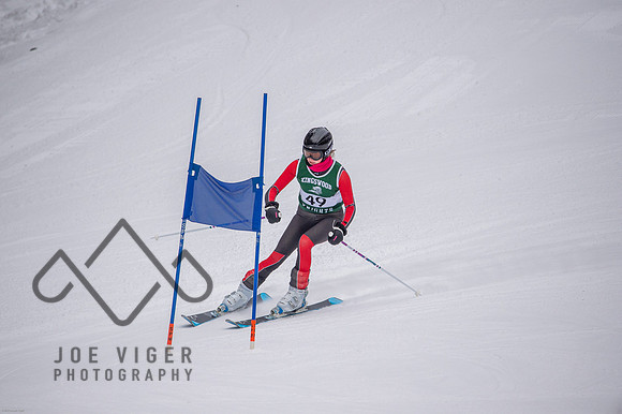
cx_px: 311
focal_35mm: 600
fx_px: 10360
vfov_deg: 2.3
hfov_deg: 3.4
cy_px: 207
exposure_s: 1/4000
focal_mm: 600
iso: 2000
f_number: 6.3
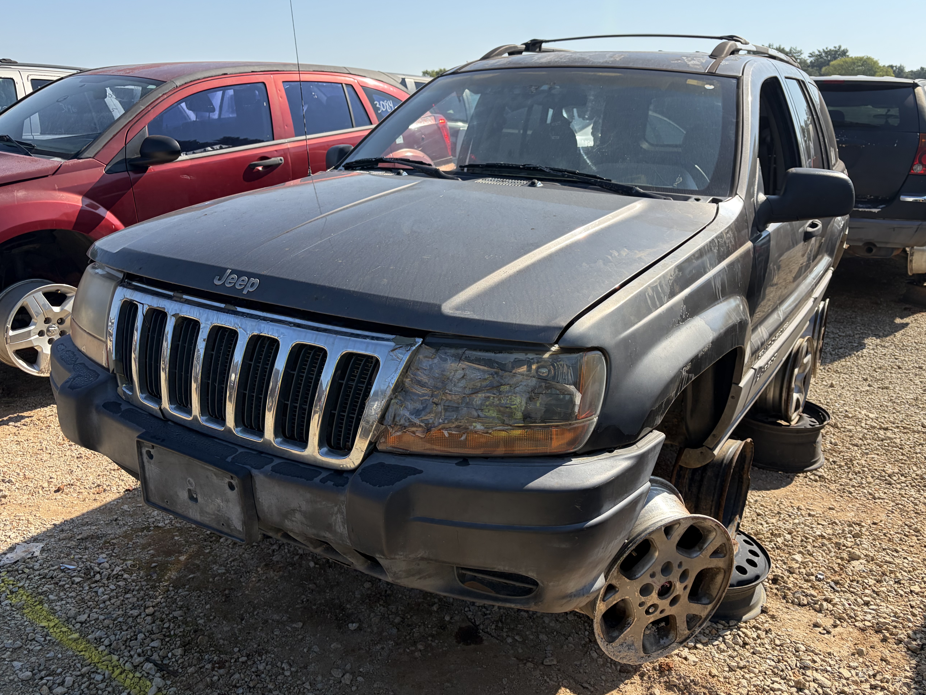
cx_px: 485
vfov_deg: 48.2
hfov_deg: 61.6
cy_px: 312
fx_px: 776
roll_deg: -1.3
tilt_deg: -14.7
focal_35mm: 29
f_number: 1.6
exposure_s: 1/2865
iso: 64
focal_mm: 5.96
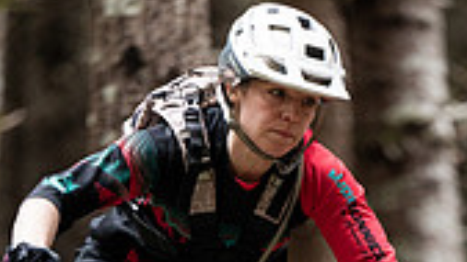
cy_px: 474
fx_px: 6909
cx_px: 361
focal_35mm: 558
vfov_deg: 2.2
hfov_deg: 3.9
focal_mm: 200
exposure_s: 1/1000
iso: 1600
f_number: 2.8
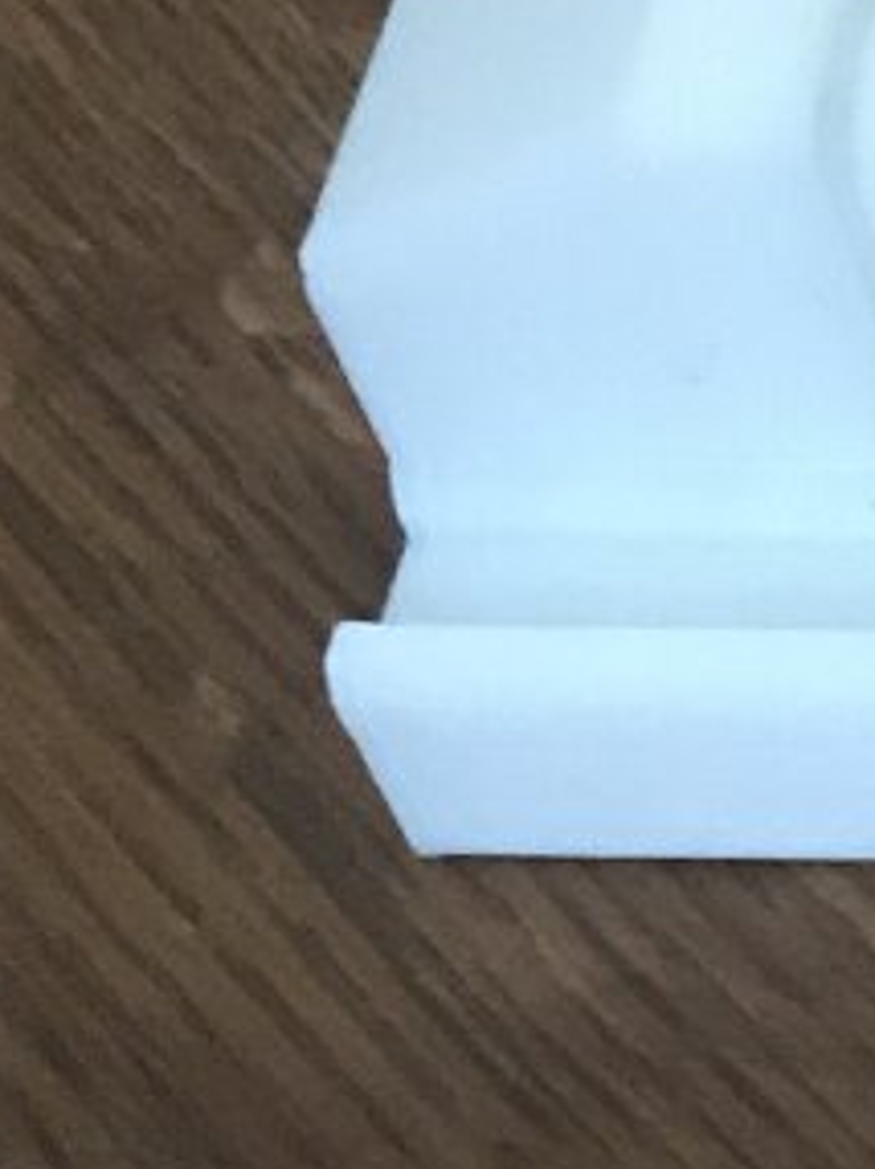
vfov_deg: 12.5
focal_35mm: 158
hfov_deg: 7.7
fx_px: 5333
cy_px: 920
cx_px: 2917
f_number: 1.8
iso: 100
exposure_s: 1/14
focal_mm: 3.99
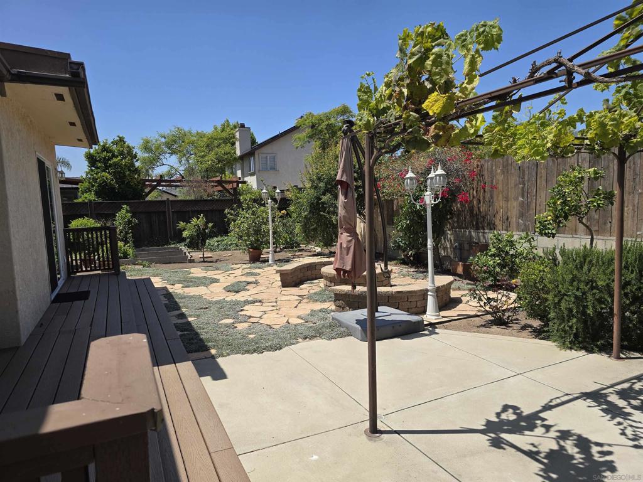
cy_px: 241
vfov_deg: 58.9
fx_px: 427
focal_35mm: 23
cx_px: 322
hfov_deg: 73.9
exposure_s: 1/919
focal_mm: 6.3
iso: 12
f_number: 1.7
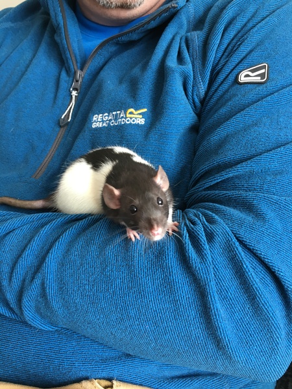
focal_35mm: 29
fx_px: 326
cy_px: 194
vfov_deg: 61.7
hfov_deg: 48.2
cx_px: 146
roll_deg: +8.0
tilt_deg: -30.7
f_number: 2.2
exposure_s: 1/33
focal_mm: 4.15
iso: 80
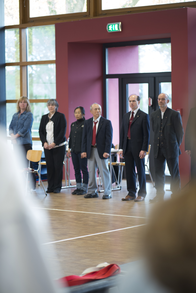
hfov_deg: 13.1
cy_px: 146
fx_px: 857
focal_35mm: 105
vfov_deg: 19.4
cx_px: 98
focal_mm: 105
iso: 2200
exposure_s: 1/125
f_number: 2.8
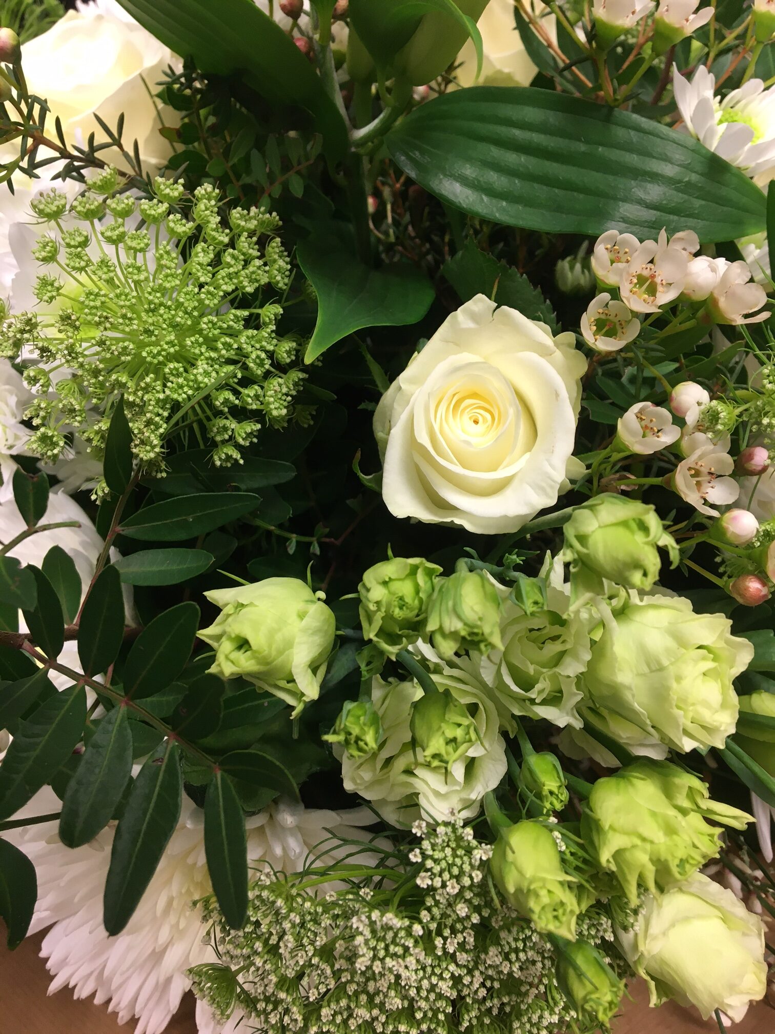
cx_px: 388
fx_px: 866
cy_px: 517
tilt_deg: -71.9
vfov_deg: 61.7
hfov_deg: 48.2
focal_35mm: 29
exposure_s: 1/33
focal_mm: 4.15
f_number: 2.2
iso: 80
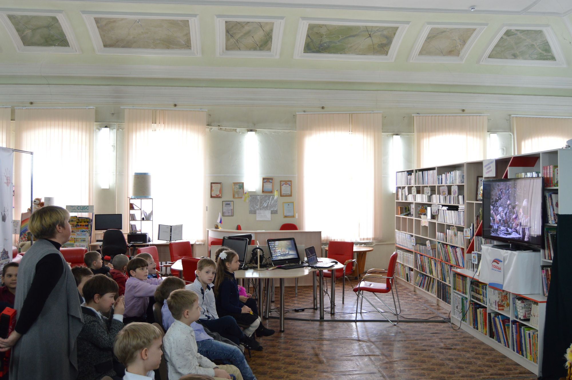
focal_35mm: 30
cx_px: 286
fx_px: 476
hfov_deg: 62.0
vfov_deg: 43.5
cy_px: 190
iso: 640
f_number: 3.5
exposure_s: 1/60
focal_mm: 20
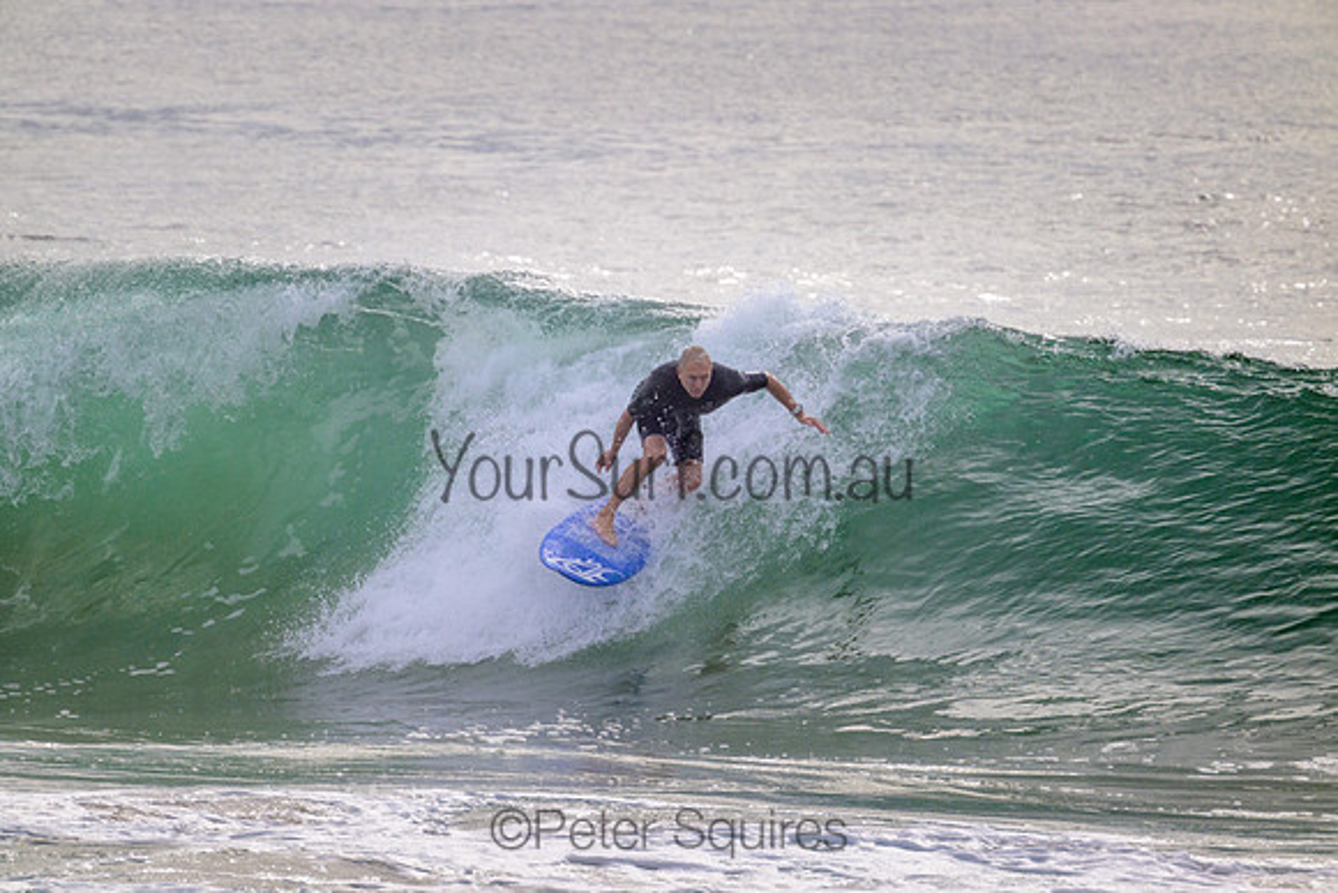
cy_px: 446
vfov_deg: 1.7
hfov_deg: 2.6
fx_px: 29739
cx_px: 669
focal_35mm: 800
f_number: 11
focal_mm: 800
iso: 640
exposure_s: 1/2000
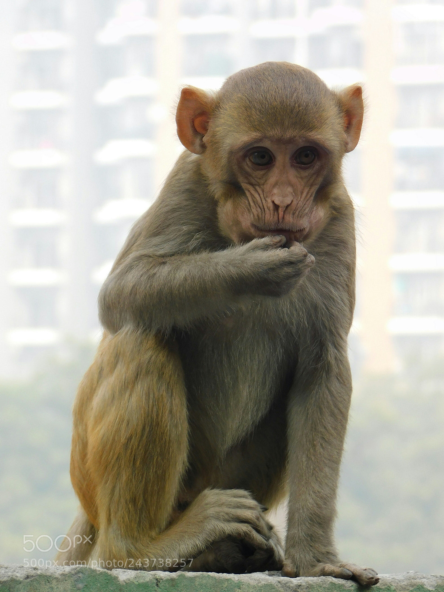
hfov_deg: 5.1
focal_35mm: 294
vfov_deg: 6.7
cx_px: 222
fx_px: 5028
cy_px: 296
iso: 125
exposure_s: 1/125
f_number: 5.7
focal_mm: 52.2
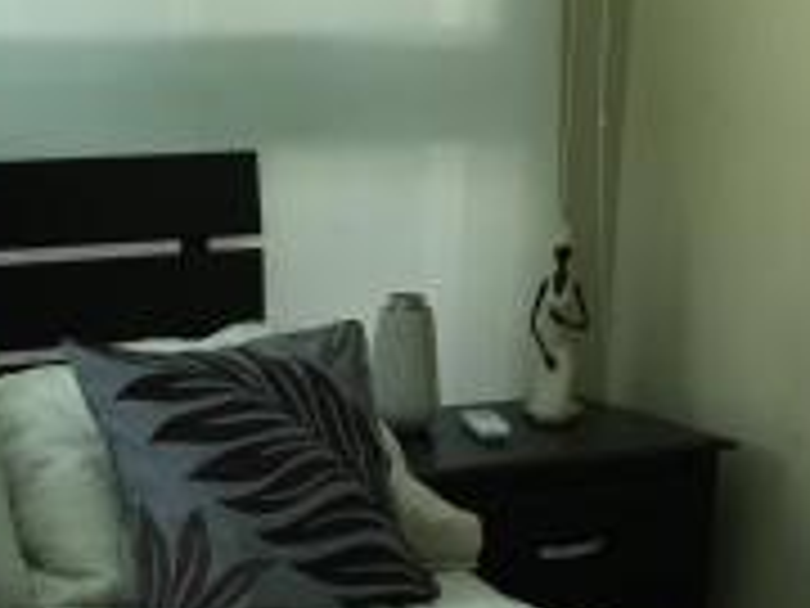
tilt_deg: -17.9
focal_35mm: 103
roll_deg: -1.6
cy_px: 739
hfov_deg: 19.0
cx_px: 225
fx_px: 2410
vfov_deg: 13.9
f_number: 2.2
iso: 32
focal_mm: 4.15
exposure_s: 1/30
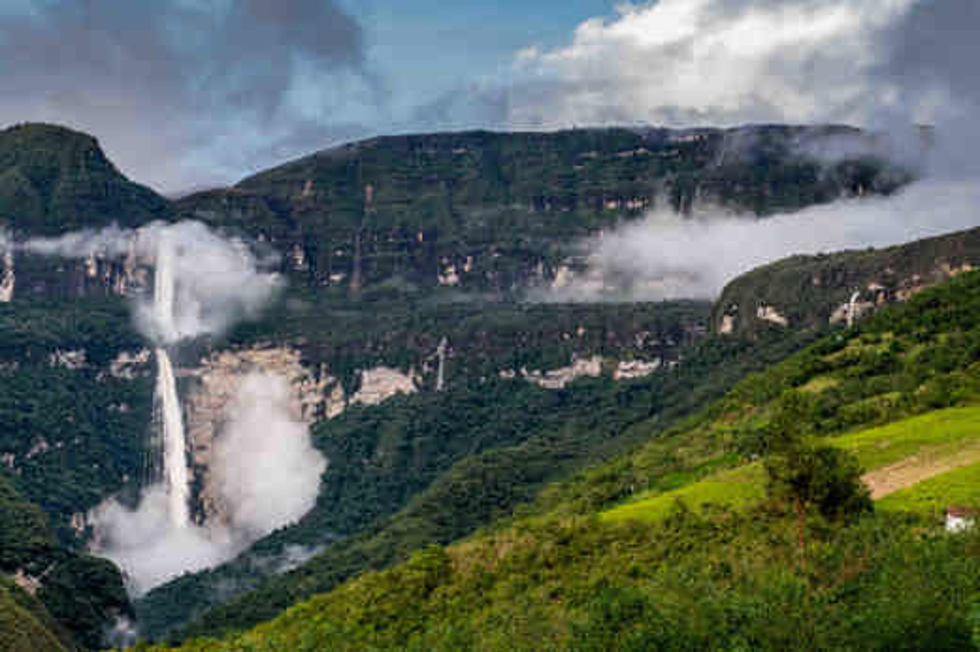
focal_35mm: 50
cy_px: 326
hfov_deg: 39.6
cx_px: 490
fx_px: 1360
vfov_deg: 27.0
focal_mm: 50
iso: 200
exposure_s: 1/10
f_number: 11
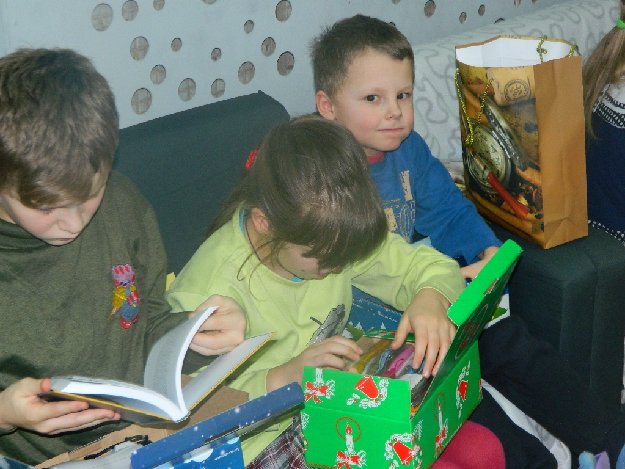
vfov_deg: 17.6
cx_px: 312
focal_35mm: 84
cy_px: 234
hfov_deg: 23.3
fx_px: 1517
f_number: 4.2
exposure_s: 1/30
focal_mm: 15.1
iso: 200
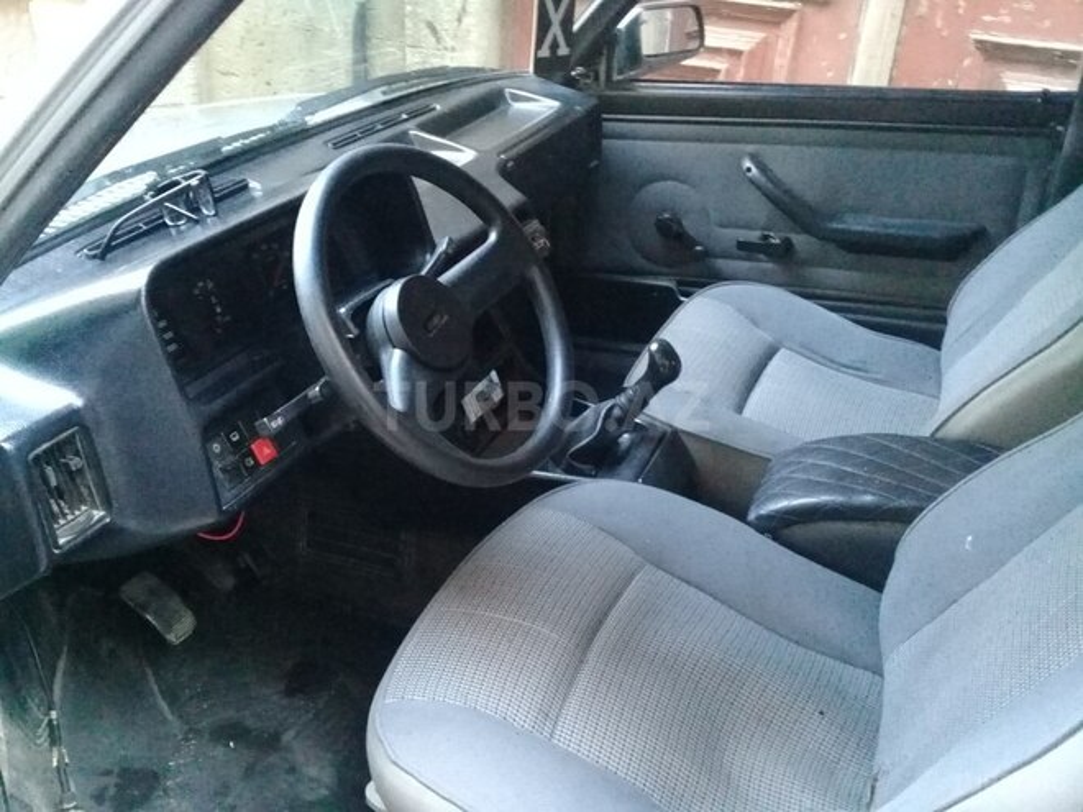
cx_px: 542
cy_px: 406
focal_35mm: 31
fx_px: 970
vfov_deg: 45.4
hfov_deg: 58.4
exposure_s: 1/17
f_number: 2.2
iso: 800
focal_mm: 3.3
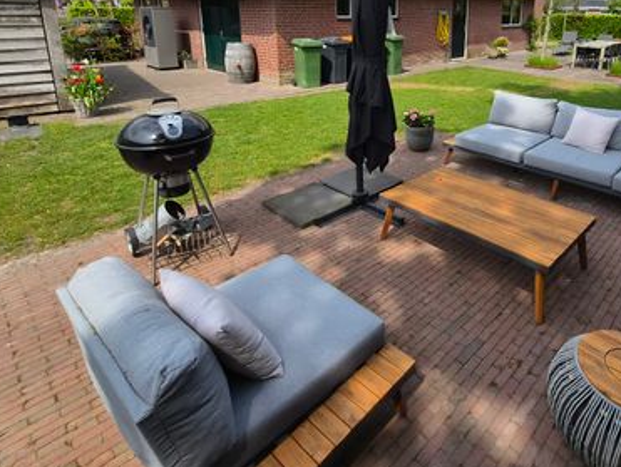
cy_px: 104
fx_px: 377
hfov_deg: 77.3
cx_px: 395
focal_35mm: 21
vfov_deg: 59.3
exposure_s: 1/3352
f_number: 2.2
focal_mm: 2.2
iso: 100
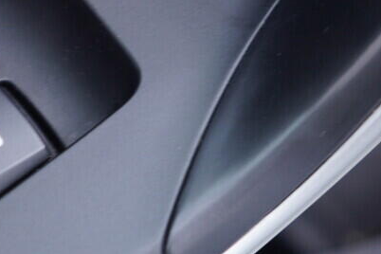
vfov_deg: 10.6
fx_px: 1365
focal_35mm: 129
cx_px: 31
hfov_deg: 15.7
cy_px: 75
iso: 160
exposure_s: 1/40
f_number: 2.8
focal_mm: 24
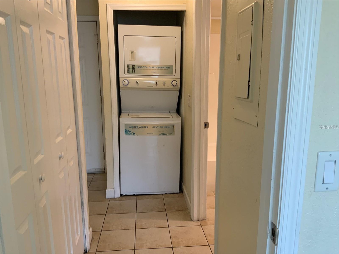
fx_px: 284
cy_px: 127
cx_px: 170
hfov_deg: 61.7
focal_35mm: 29
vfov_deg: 48.2
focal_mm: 3
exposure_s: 1/60
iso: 80
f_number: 1.8
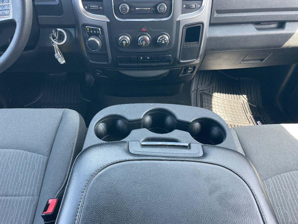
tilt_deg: -46.9
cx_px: 149
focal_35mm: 26
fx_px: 224
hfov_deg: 67.3
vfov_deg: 53.1
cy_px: 112
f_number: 1.6
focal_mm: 4.2
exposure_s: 1/121
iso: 100
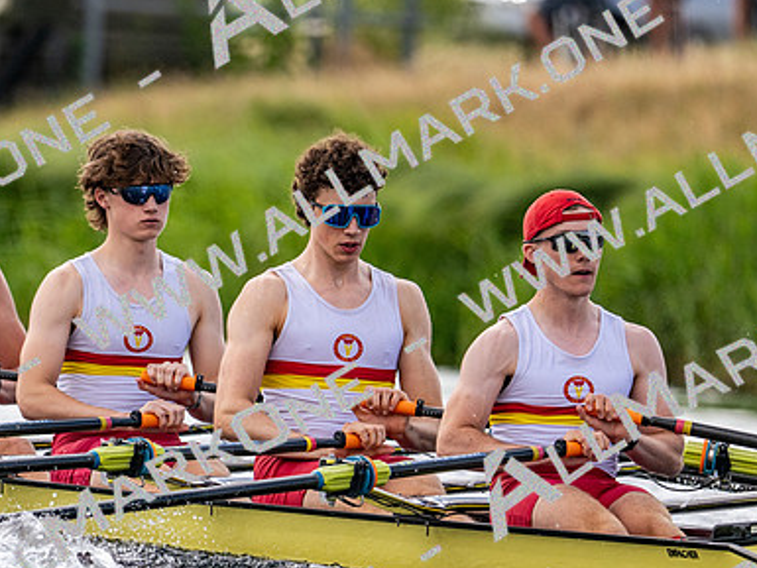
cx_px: 315
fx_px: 18988
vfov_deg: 1.7
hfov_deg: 2.3
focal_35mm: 868
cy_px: 356
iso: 360
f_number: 4.5
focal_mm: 400
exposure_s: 1/2500
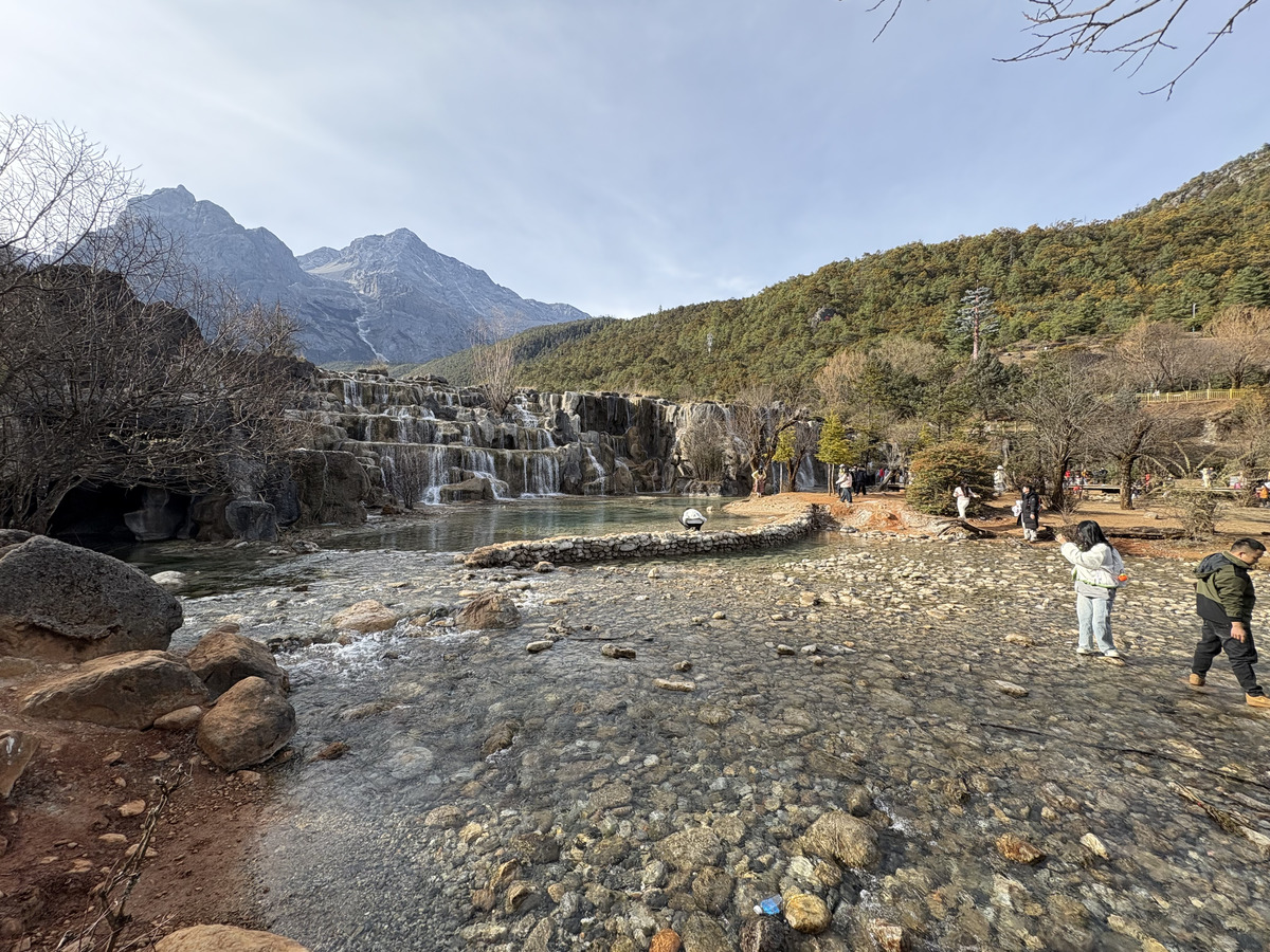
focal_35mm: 14
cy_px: 476
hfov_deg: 102.1
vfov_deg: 85.7
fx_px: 514
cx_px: 635
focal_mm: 2.22
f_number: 2.2
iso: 64
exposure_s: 1/600
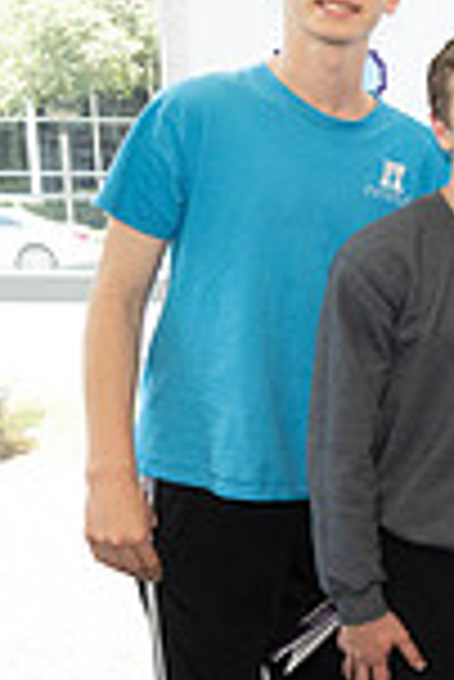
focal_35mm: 92
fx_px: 1736
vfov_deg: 22.1
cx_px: 1133
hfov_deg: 11.8
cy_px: 421
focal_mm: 24
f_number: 5.6
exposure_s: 1/200
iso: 800
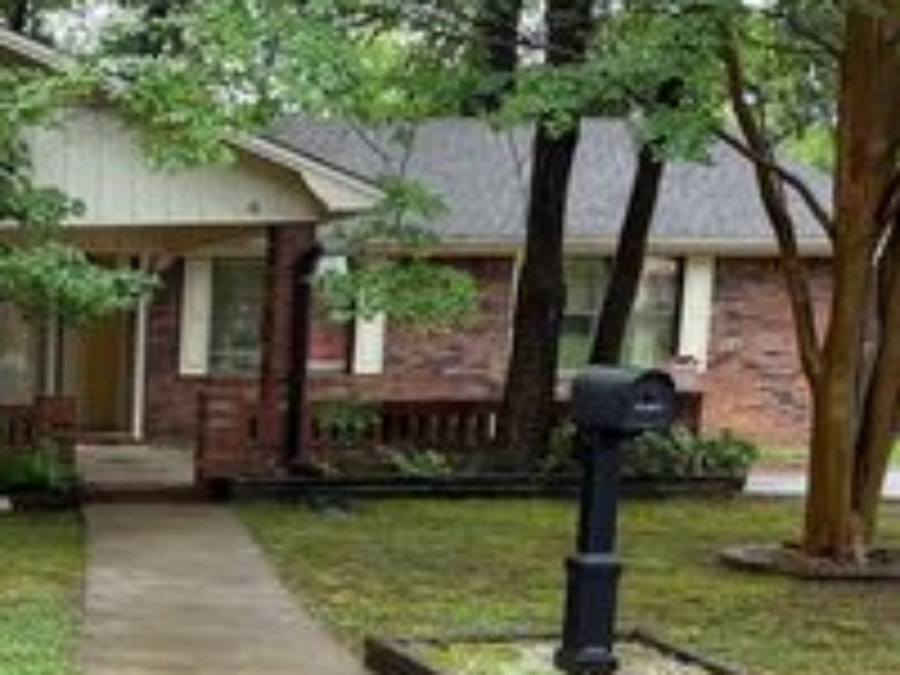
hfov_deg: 27.6
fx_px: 1560
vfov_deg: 23.9
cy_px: 574
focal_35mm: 60
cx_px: -220
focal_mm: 6.76
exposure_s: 1/501
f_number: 1.78
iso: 100
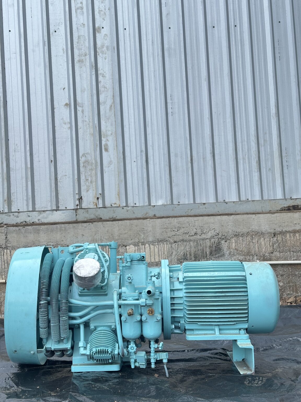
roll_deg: +1.9
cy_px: 201
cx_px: 150
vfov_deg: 39.7
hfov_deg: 30.3
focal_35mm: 48
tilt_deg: +5.8
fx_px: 557
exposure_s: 1/366
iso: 64
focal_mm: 6.86
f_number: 1.78
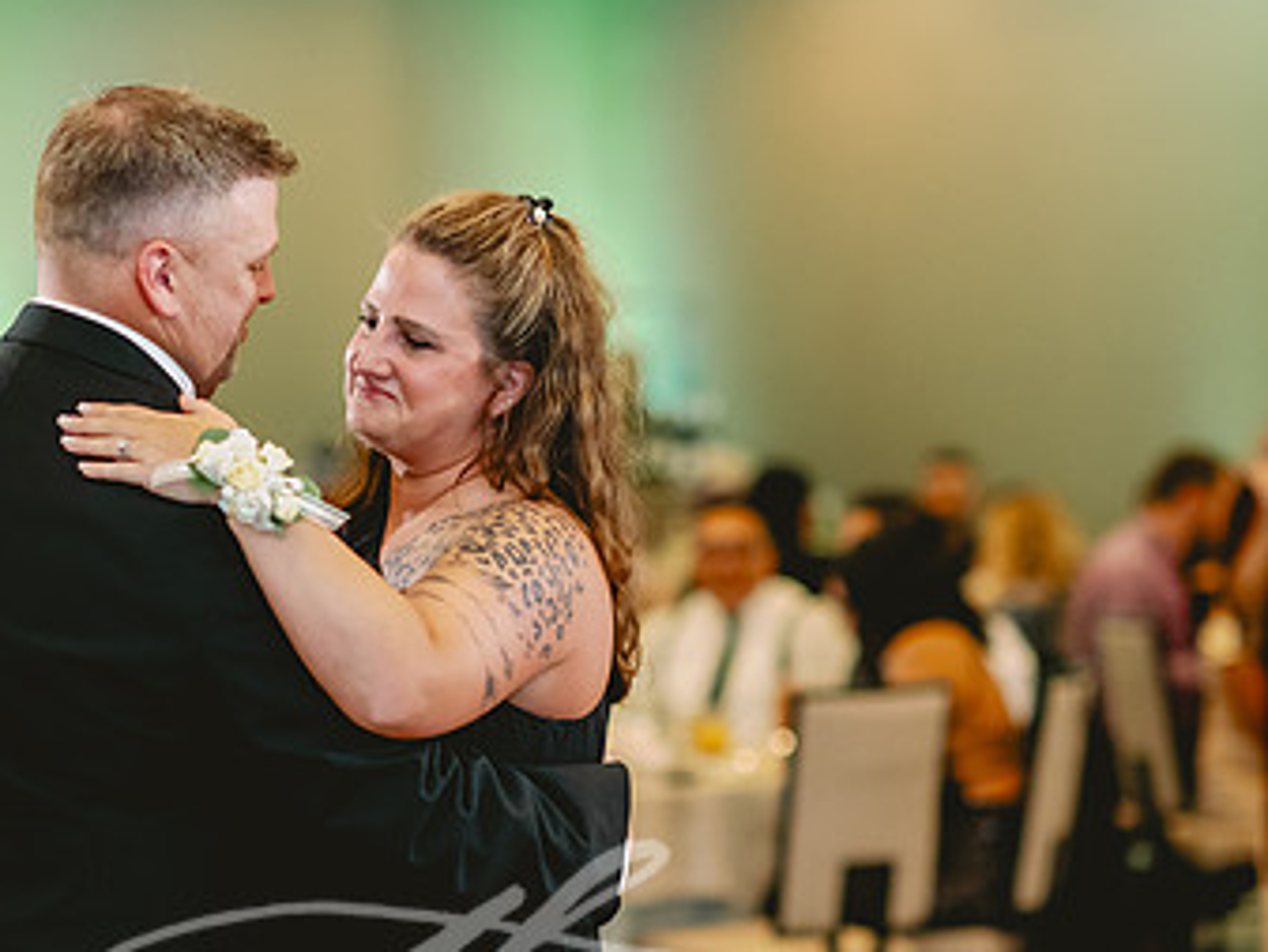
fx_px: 5240
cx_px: 452
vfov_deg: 10.4
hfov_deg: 13.8
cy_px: 614
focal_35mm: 143
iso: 2500
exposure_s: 1/125
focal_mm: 85
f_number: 2
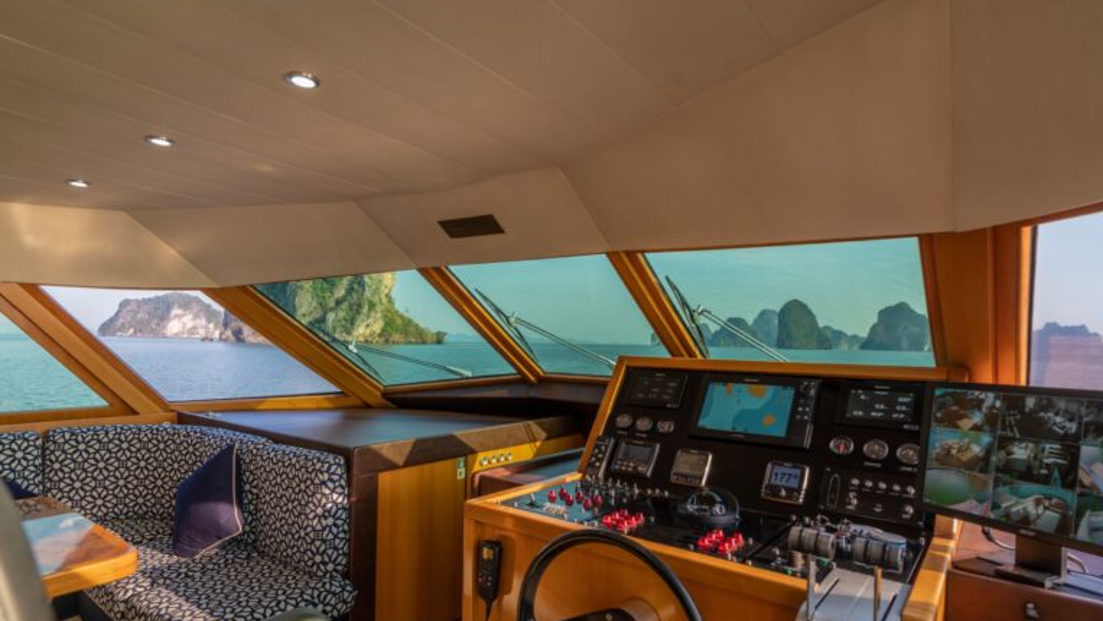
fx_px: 585
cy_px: 352
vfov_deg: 55.7
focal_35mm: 20
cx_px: 550
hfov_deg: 86.6
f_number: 5.6
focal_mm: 19
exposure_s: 1/40
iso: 100
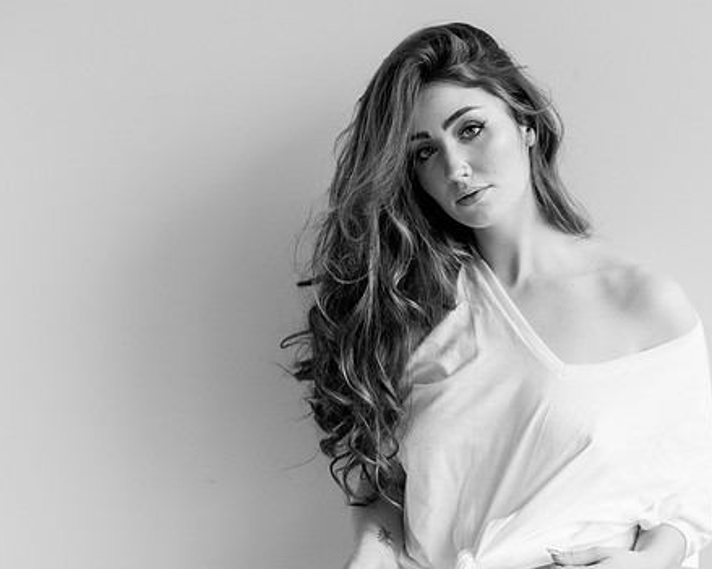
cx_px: 417
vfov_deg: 20.7
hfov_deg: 25.7
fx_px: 1559
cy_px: 329
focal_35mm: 74
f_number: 2.8
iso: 2500
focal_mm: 50
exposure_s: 1/500
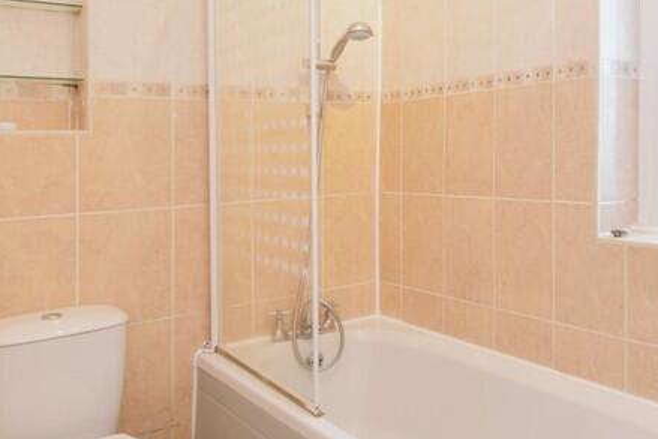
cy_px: 149
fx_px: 640
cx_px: 502
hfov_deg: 51.8
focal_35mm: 35
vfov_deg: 37.5
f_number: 3.5
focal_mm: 10
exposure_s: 1/80
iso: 800
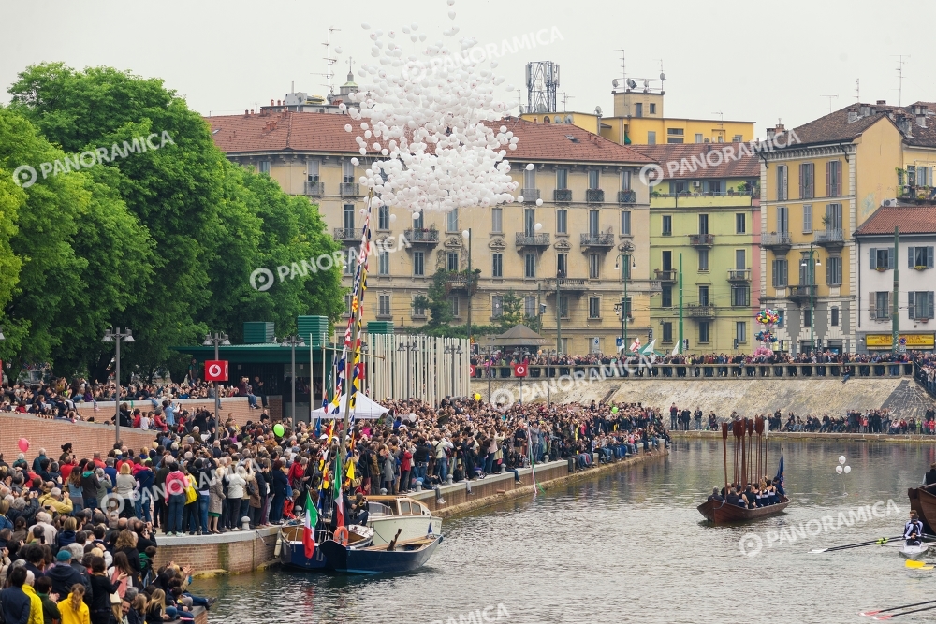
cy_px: 312
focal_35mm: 150
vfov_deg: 9.2
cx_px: 468
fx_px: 3900
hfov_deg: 13.7
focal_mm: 150
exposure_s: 1/640
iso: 640
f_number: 9
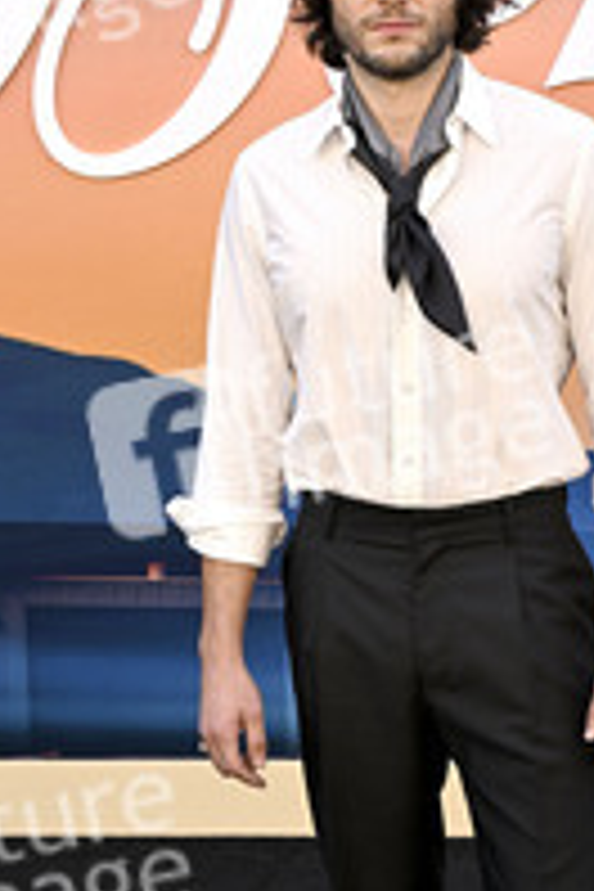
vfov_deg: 22.2
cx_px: 450
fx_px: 2252
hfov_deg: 15.0
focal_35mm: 91
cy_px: 657
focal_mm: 45
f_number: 7.1
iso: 500
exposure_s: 1/320
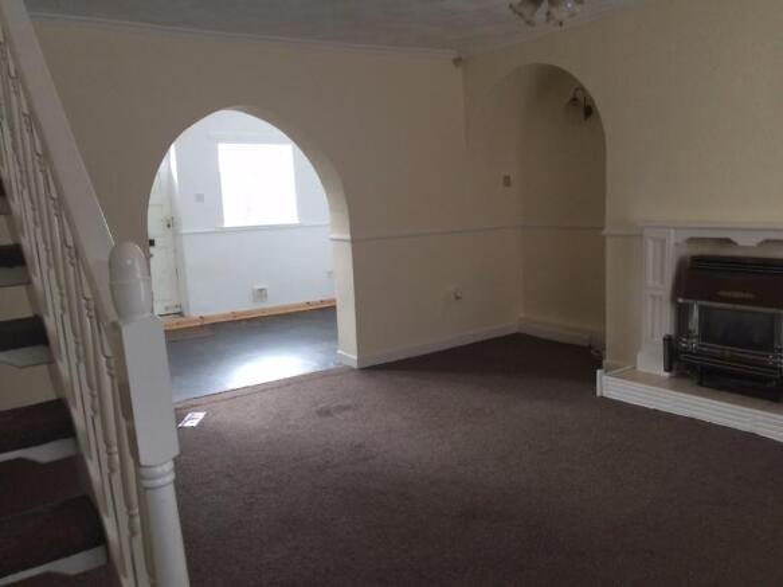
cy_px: 294
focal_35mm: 29
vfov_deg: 48.2
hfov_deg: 61.7
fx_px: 656
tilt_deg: -8.1
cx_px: 392
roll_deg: +1.2
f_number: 2.2
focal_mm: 4.15
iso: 125
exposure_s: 1/33
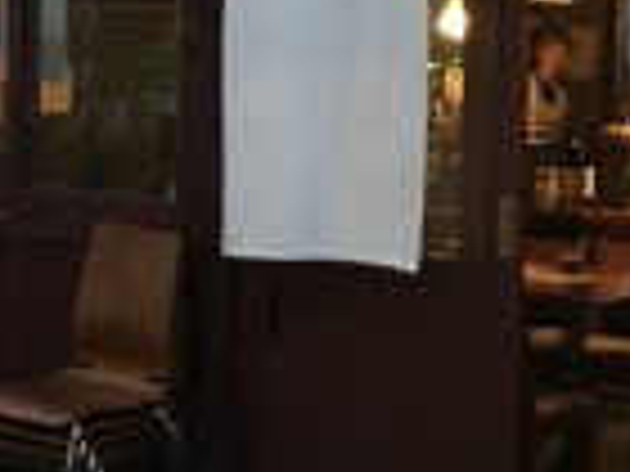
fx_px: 1693
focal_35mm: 93
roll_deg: -1.6
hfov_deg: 20.7
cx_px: 540
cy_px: 157
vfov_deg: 15.9
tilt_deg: -3.4
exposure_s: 1/10
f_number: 2.2
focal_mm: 4.15
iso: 100
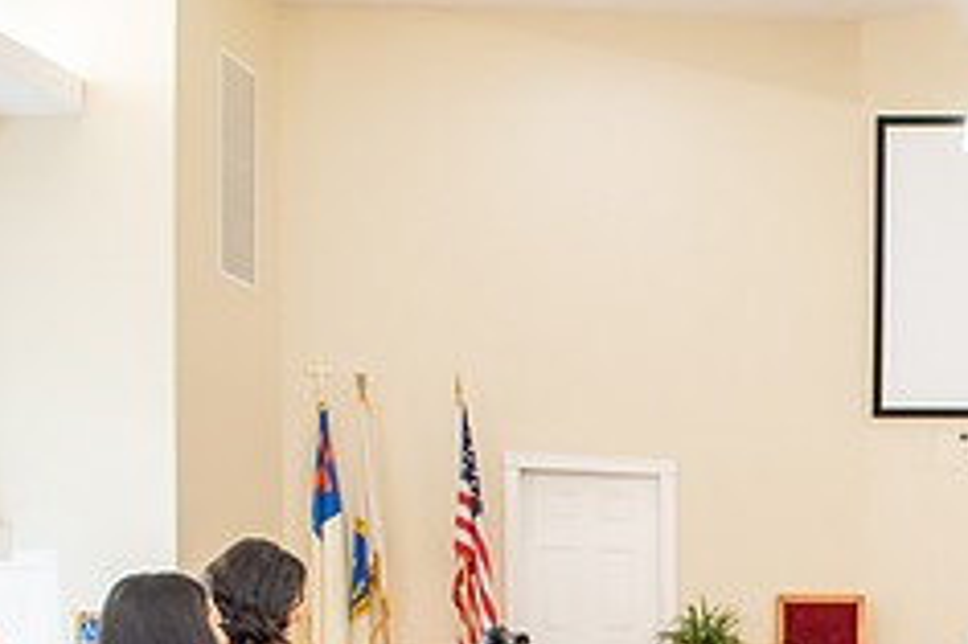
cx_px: 1050
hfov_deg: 30.6
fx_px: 1585
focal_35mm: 59
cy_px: 786
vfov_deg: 21.3
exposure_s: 1/100
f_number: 5
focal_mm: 24
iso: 1250
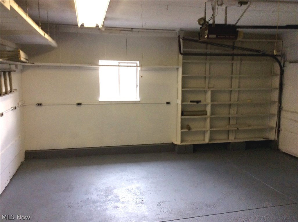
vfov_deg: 44.0
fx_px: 275
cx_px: 149
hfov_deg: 56.9
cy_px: 111
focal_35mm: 32
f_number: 2.4
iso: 80
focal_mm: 3.3
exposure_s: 1/24
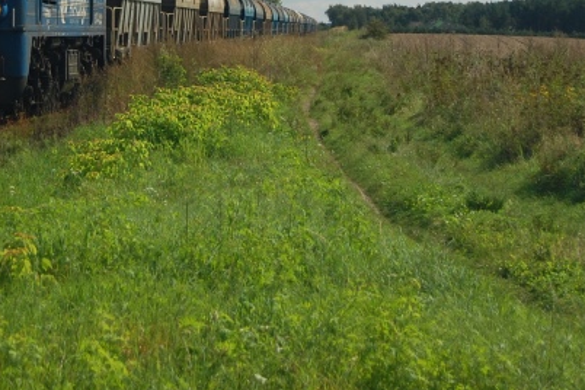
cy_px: -16
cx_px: 141
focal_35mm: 151
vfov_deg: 9.0
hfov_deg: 13.5
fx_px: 2455
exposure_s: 1/500
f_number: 5.3
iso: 200
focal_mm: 45
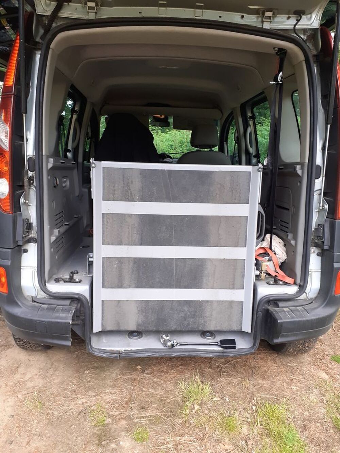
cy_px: 226
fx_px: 354
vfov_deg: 65.3
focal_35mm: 27
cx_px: 170
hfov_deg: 51.4
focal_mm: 3.6
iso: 80
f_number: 1.9
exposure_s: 1/100
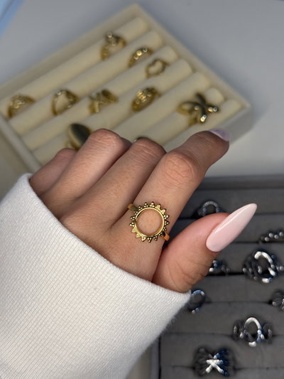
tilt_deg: -60.5
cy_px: 190
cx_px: 142
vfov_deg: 39.6
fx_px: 525
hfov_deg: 30.3
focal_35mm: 48
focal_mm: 6.76
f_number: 1.78
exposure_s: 1/119
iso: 80
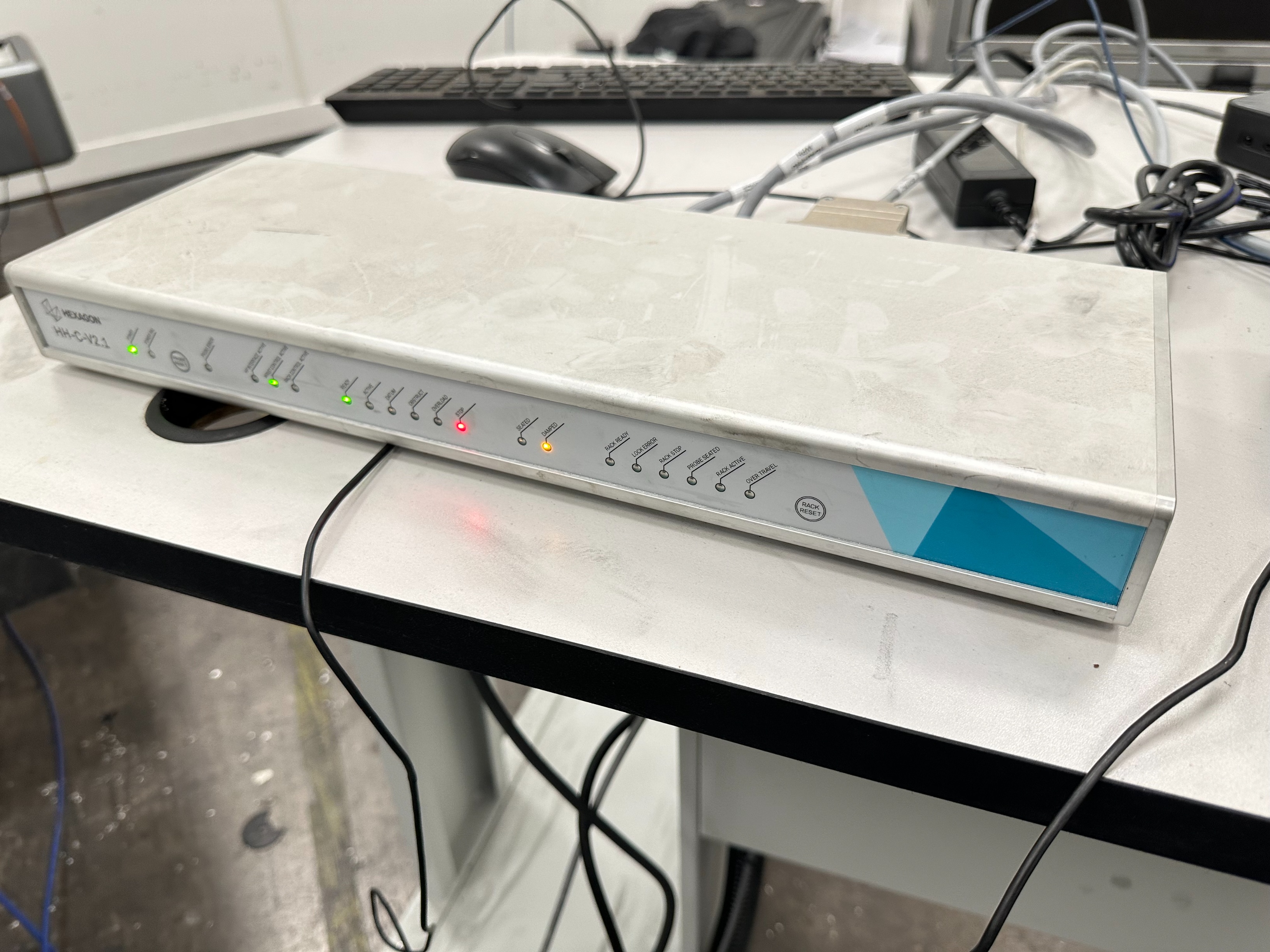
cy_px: 476
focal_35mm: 24
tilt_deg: -37.4
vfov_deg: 56.8
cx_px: 635
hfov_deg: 71.6
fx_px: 881
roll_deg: +2.1
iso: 160
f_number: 1.78
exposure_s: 1/83
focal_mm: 6.86
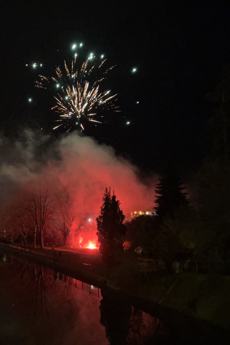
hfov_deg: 36.5
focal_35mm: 35
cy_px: 172
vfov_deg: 54.4
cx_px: 43
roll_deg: +0.6
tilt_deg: +8.3
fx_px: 335
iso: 4000
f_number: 1.6
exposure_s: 1/17
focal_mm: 5.1
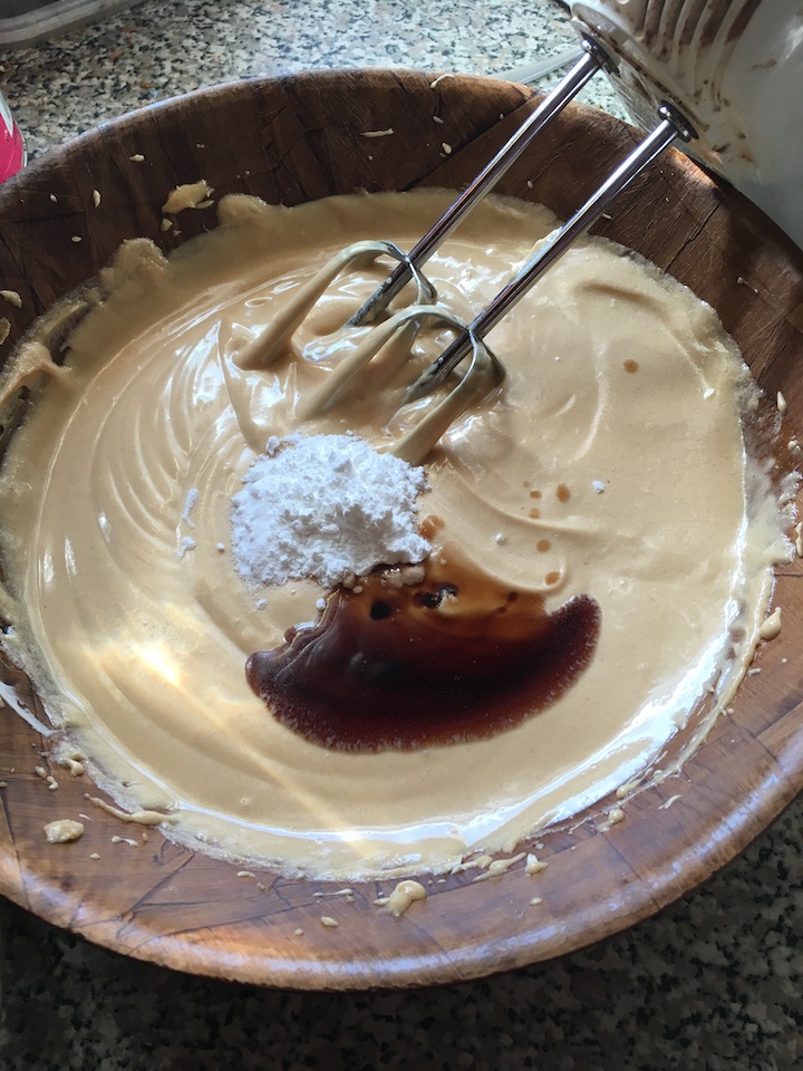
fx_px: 897
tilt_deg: -60.3
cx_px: 402
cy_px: 536
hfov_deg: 48.2
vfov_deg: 61.7
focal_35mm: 29
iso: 25
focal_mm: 4.15
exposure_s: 1/40
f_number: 2.2
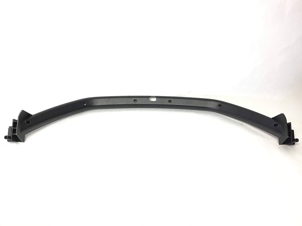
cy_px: 113
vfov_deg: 45.4
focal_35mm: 31
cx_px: 151
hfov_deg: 58.3
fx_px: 270
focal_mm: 3.3
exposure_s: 1/33
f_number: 2.4
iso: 32
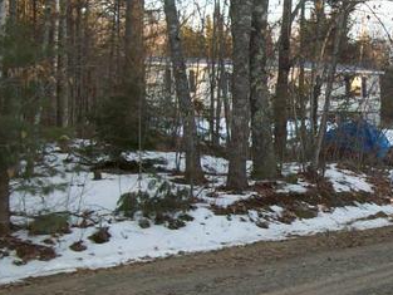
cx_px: 357
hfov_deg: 20.8
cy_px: 192
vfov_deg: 16.0
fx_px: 1045
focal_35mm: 92
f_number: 2.7
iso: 80
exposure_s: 1/103
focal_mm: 6
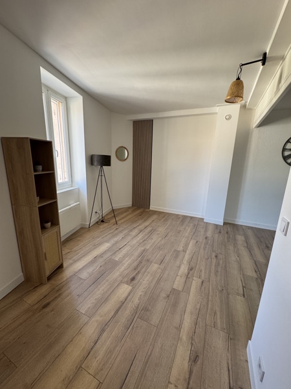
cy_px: 194
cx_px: 146
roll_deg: -1.6
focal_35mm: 14
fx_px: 157
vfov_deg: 102.1
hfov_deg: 85.7
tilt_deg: -11.8
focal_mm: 2.22
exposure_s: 1/99
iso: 200
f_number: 2.2
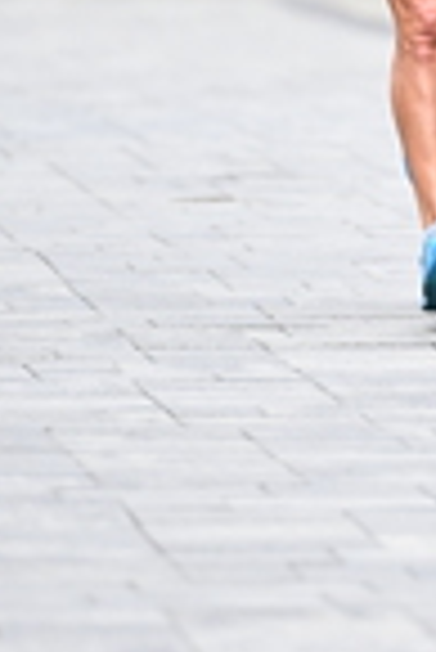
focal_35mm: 758
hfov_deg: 1.8
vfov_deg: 2.7
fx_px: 13737
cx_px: 542
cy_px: 58
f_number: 2.8
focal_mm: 200
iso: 1250
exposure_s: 1/1600
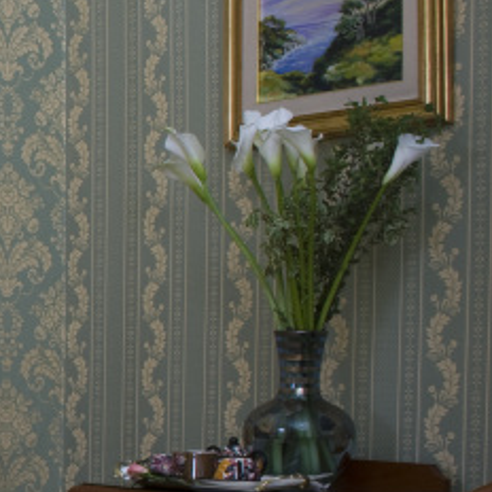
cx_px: -545
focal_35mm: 105
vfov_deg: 16.4
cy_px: 427
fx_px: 1688
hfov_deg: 13.7
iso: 200
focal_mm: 28
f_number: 10
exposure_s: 1/125
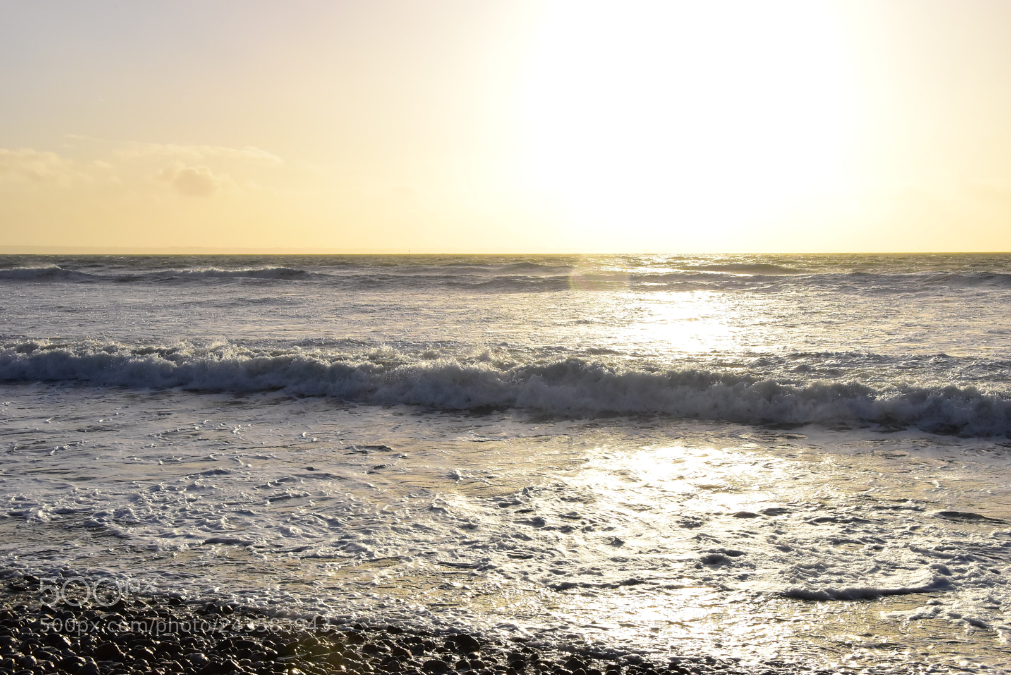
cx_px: 506
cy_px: 338
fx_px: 1348
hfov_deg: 41.1
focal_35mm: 48
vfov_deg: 28.1
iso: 1000
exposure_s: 1/1600
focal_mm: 32
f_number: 16
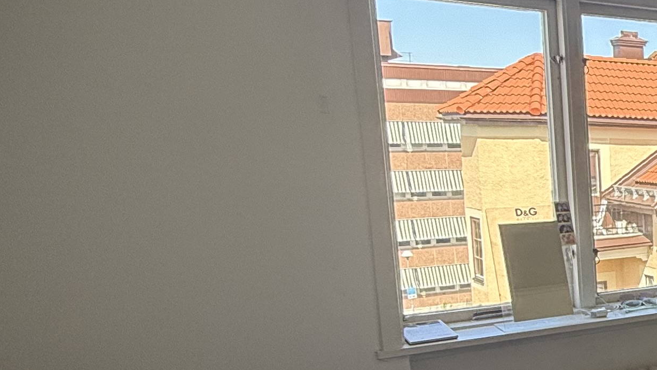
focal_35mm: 50
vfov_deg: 23.7
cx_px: 956
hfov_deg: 28.7
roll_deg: +0.0
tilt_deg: -8.7
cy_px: 270
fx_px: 871
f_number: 2.2
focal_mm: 2.22
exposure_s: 1/342
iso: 64
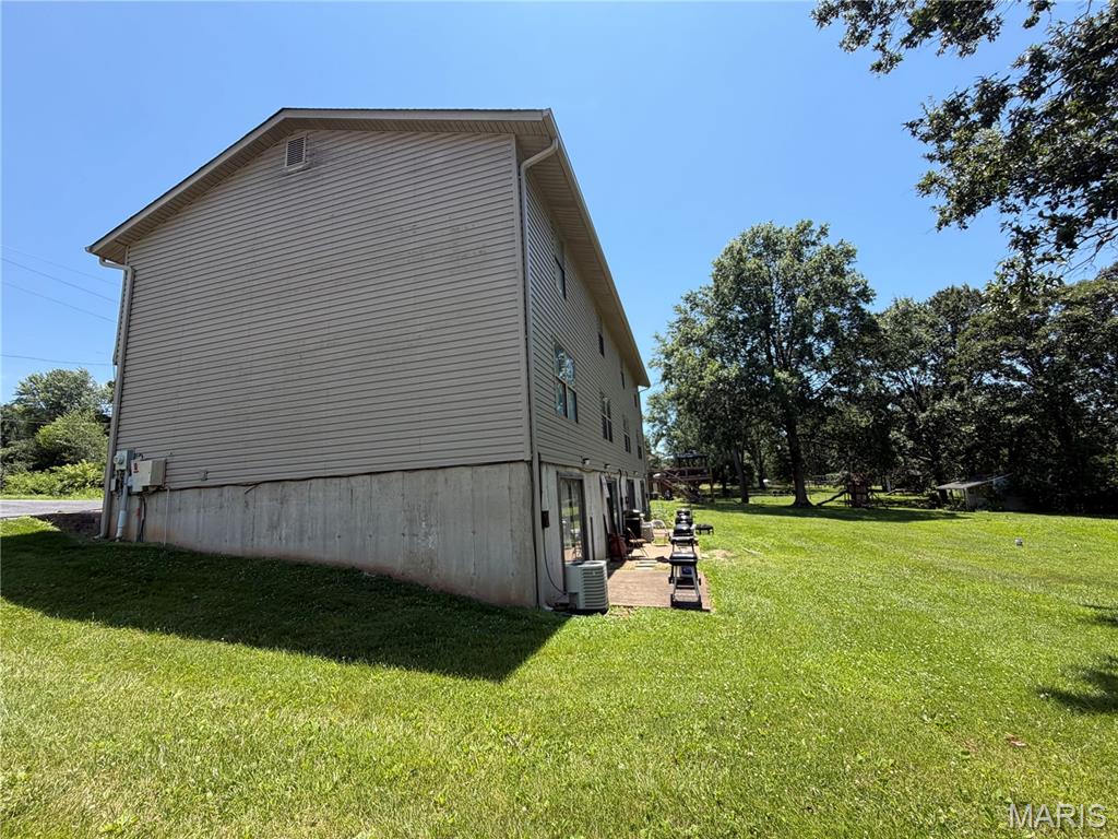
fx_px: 452
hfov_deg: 102.1
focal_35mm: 14
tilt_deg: +8.3
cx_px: 559
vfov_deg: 85.7
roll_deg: +3.8
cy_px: 420
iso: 32
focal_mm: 2.22
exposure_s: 1/770
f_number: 2.2
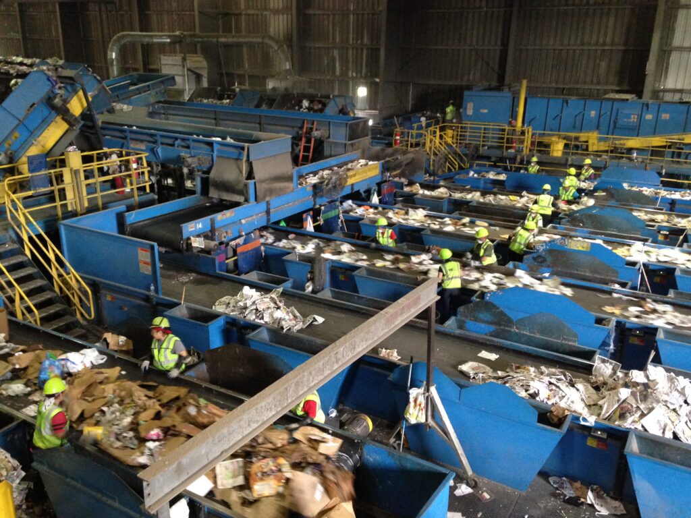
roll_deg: +0.0
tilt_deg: -19.8
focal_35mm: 33
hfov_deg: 55.4
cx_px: 346
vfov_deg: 42.9
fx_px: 659
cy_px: 259
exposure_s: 1/15
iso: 400
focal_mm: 4.12
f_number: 2.4
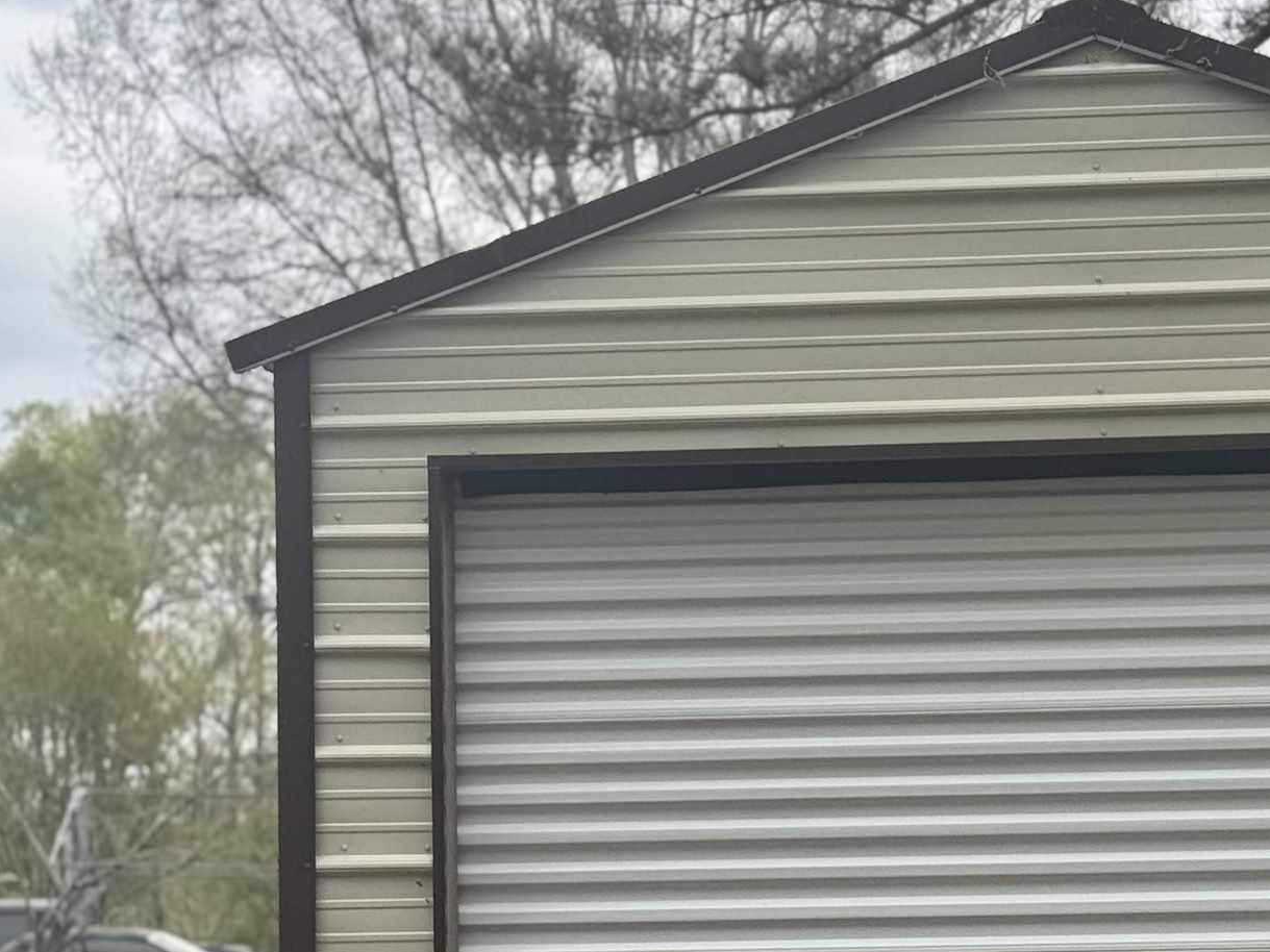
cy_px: 859
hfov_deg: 16.0
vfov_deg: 12.2
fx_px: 4439
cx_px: 1216
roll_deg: +1.5
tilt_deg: +0.1
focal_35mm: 121
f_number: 1.78
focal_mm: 6.76
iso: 64
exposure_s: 1/1818
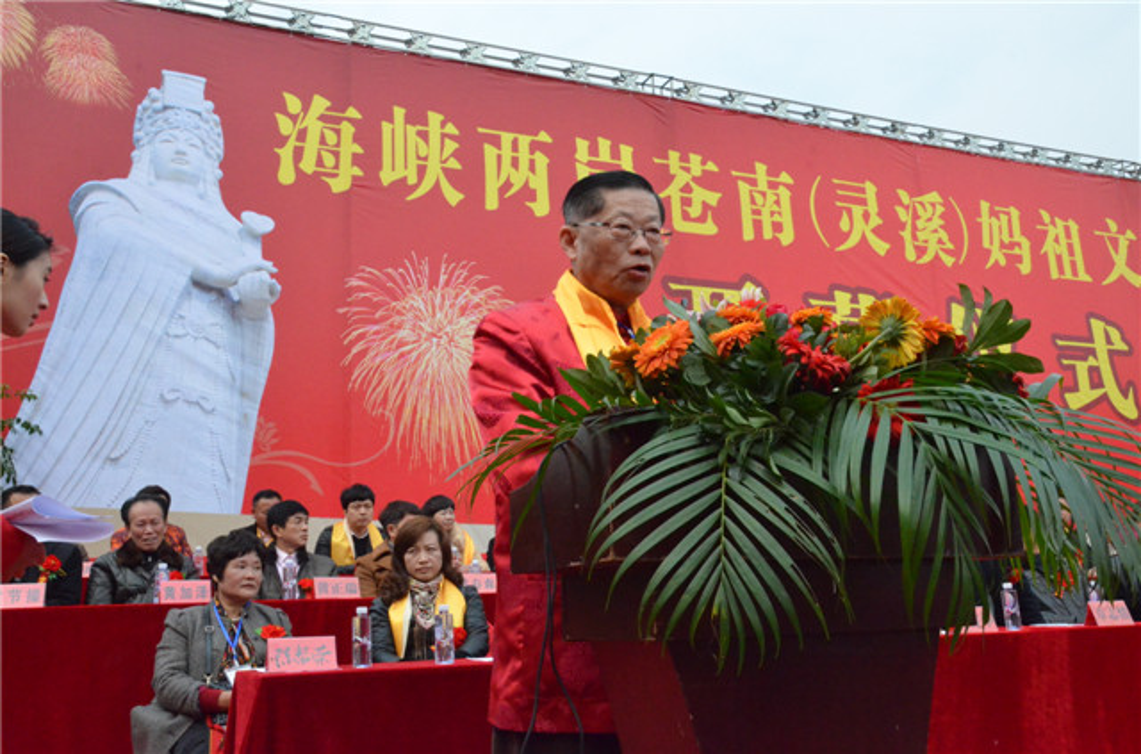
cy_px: 377
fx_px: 1138
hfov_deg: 53.3
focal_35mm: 36
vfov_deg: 36.7
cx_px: 570
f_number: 20
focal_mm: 24
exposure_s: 1/1600
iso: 5000
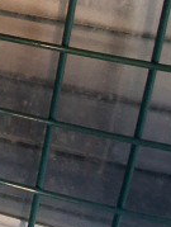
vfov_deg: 21.9
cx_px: -180
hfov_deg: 15.2
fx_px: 505
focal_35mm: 77
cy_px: -93
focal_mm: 1.4
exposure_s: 1/40
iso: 200
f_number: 2.2
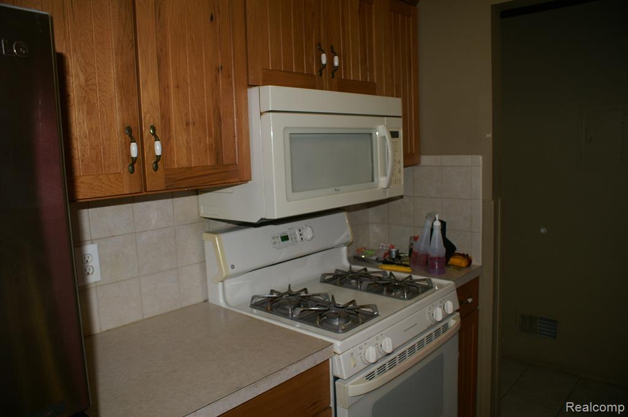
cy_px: 208
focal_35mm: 27
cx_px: 314
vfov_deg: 47.8
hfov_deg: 67.4
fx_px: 470
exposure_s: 1/60
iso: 100
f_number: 3.5
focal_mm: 18
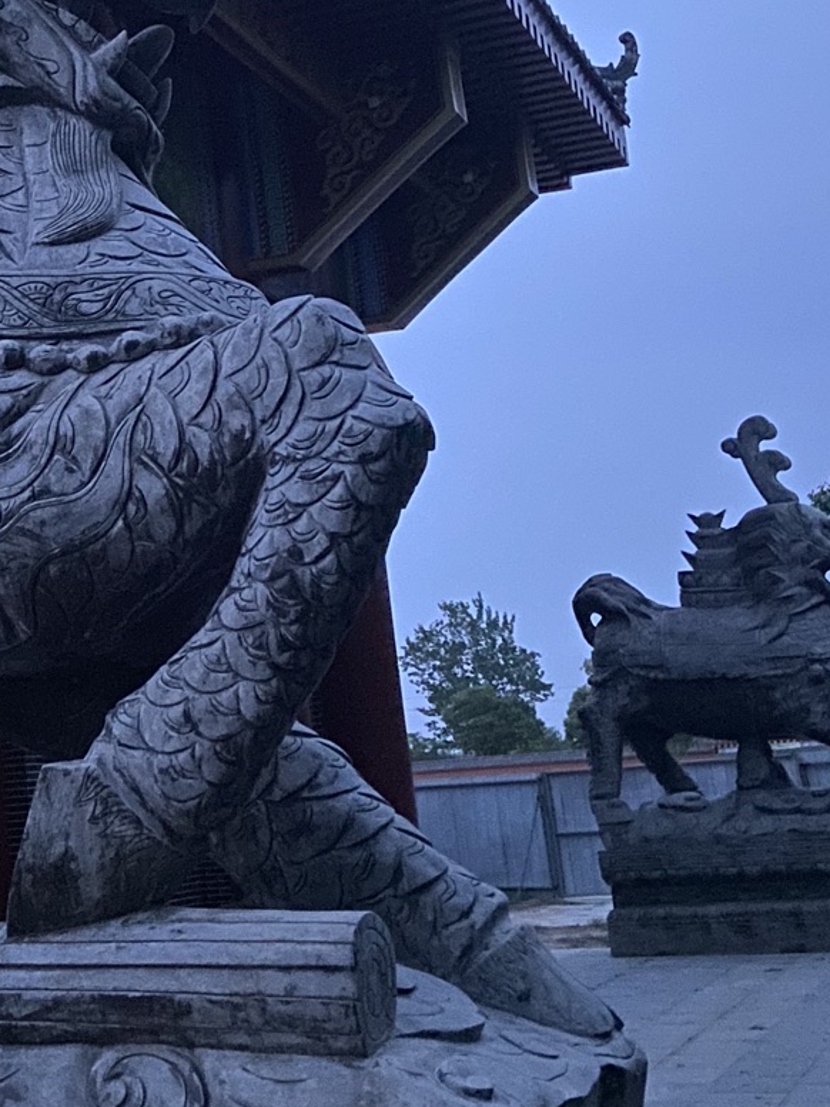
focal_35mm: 67
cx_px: -16
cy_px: 331
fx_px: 2142
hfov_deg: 21.1
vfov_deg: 28.7
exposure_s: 1/8
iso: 500
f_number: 1.8
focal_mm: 4.25
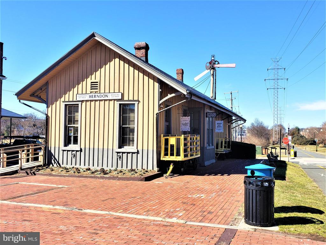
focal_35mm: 26
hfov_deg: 67.3
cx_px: 163
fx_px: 245
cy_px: 122
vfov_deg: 53.1
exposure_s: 1/1248
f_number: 2.4
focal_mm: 4.3
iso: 50
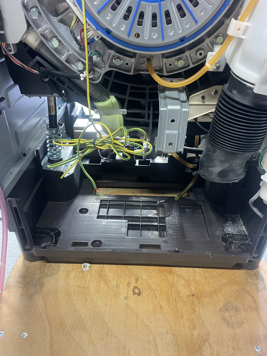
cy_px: 178
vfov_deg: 67.3
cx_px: 134
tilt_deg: -33.5
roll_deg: +0.3
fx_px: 267
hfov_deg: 53.1
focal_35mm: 26
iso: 320
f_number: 1.6
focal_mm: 4.2
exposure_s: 1/60
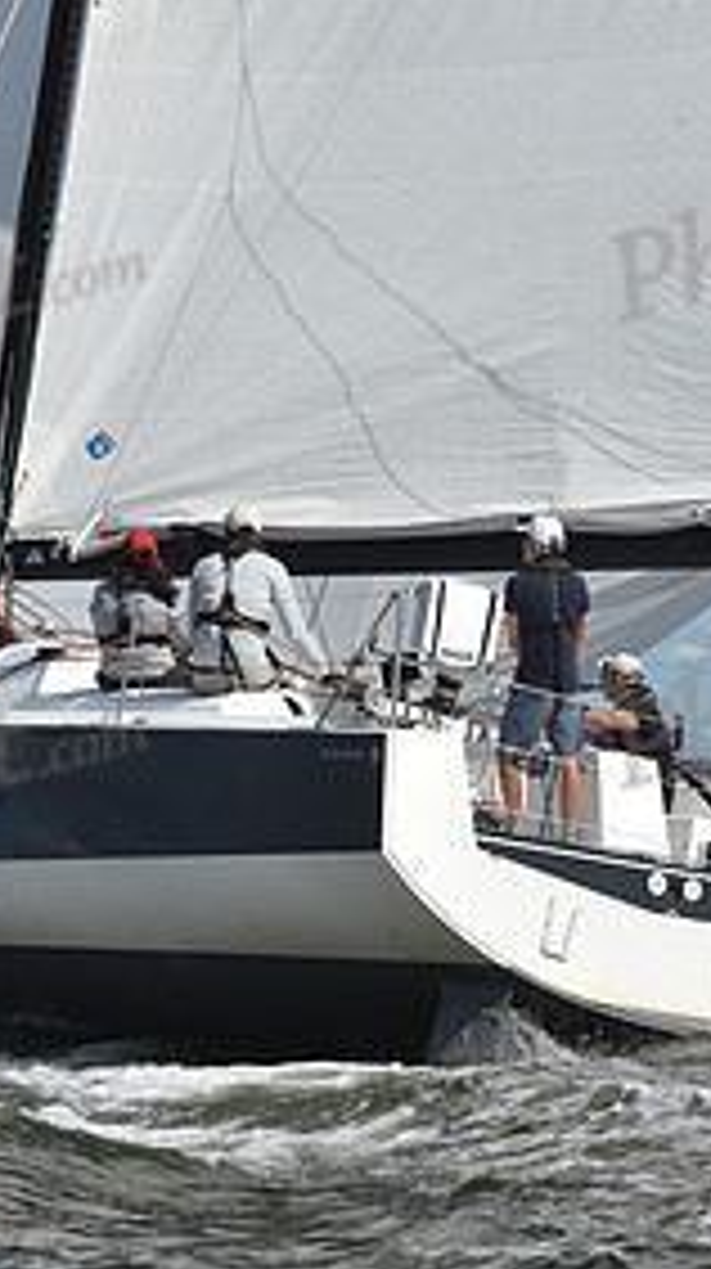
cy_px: 502
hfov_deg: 8.0
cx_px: 382
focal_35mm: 151
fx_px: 5076
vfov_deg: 14.2
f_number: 13
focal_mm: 70
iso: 250
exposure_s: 1/640
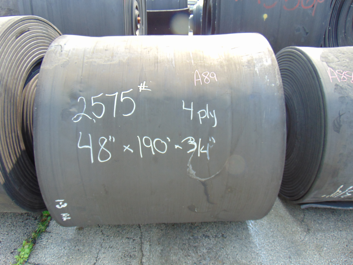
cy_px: 132
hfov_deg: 69.4
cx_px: 176
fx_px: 255
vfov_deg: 54.9
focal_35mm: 25
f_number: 3
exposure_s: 1/160
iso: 80
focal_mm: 4.5
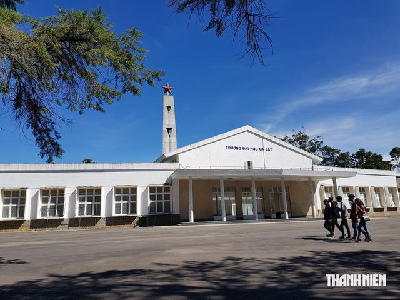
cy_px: 150
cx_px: 200
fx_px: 300
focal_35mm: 26
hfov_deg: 67.3
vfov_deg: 53.1
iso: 40
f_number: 1.7
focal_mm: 4.2
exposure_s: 1/2808
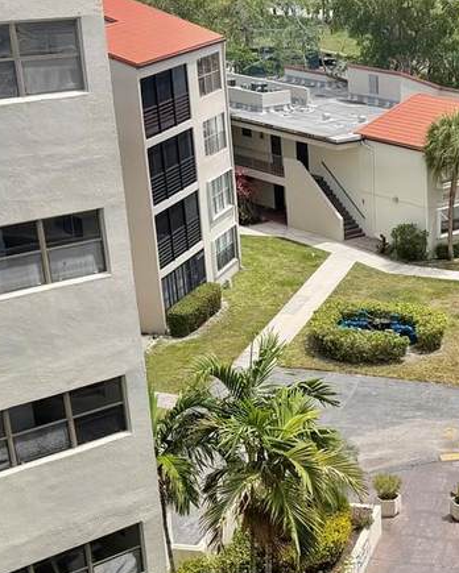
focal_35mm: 69
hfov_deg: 21.3
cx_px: 474
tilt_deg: -25.9
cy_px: 440
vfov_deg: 27.1
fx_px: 1172
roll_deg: -0.7
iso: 80
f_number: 1.78
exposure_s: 1/4405
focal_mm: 6.76
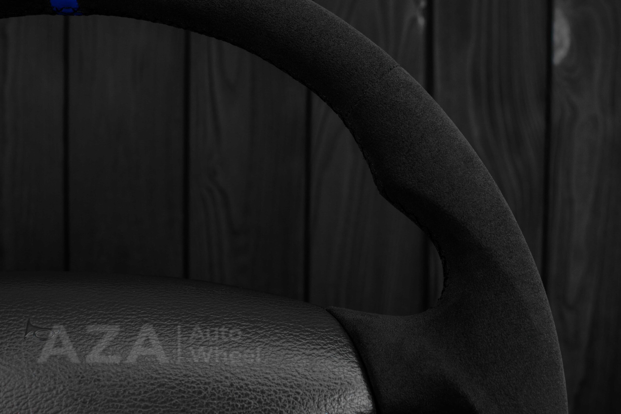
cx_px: 310
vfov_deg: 25.8
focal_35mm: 52
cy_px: 207
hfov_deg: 37.8
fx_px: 906
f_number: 6.3
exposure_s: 1/125
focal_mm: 35
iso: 500
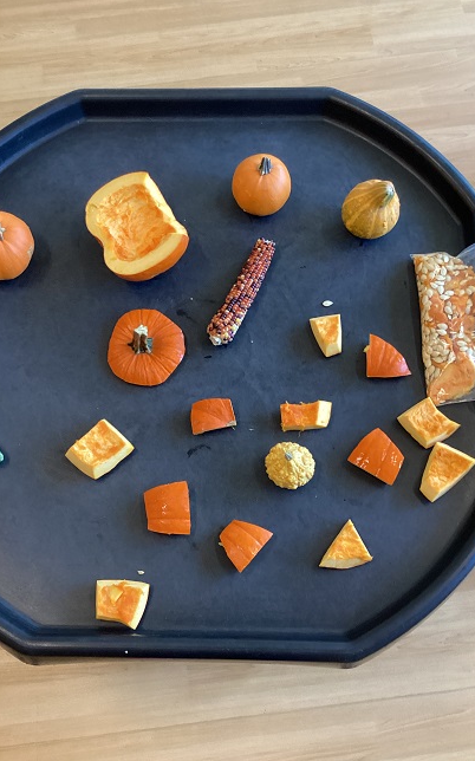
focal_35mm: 34
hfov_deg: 37.2
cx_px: 214
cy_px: 379
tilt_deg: -70.7
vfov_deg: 56.7
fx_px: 705
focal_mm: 3.3
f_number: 2.4
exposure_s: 1/60
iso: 320
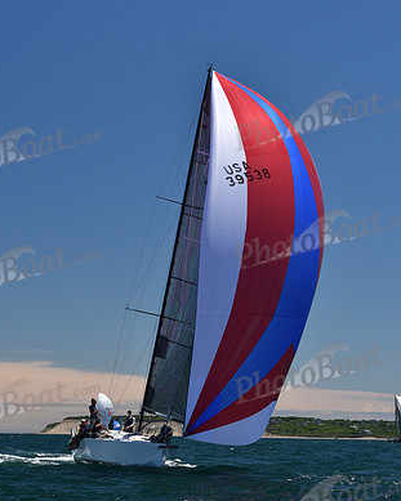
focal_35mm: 98
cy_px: 322
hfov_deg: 15.7
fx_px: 1454
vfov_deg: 19.5
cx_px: 168
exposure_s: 1/800
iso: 250
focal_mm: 70
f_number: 6.3
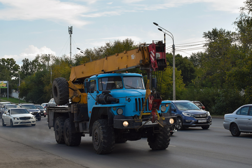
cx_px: 126
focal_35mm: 48
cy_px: 84
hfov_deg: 41.1
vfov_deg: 28.1
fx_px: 336
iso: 200
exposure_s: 1/320
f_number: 8
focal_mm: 32
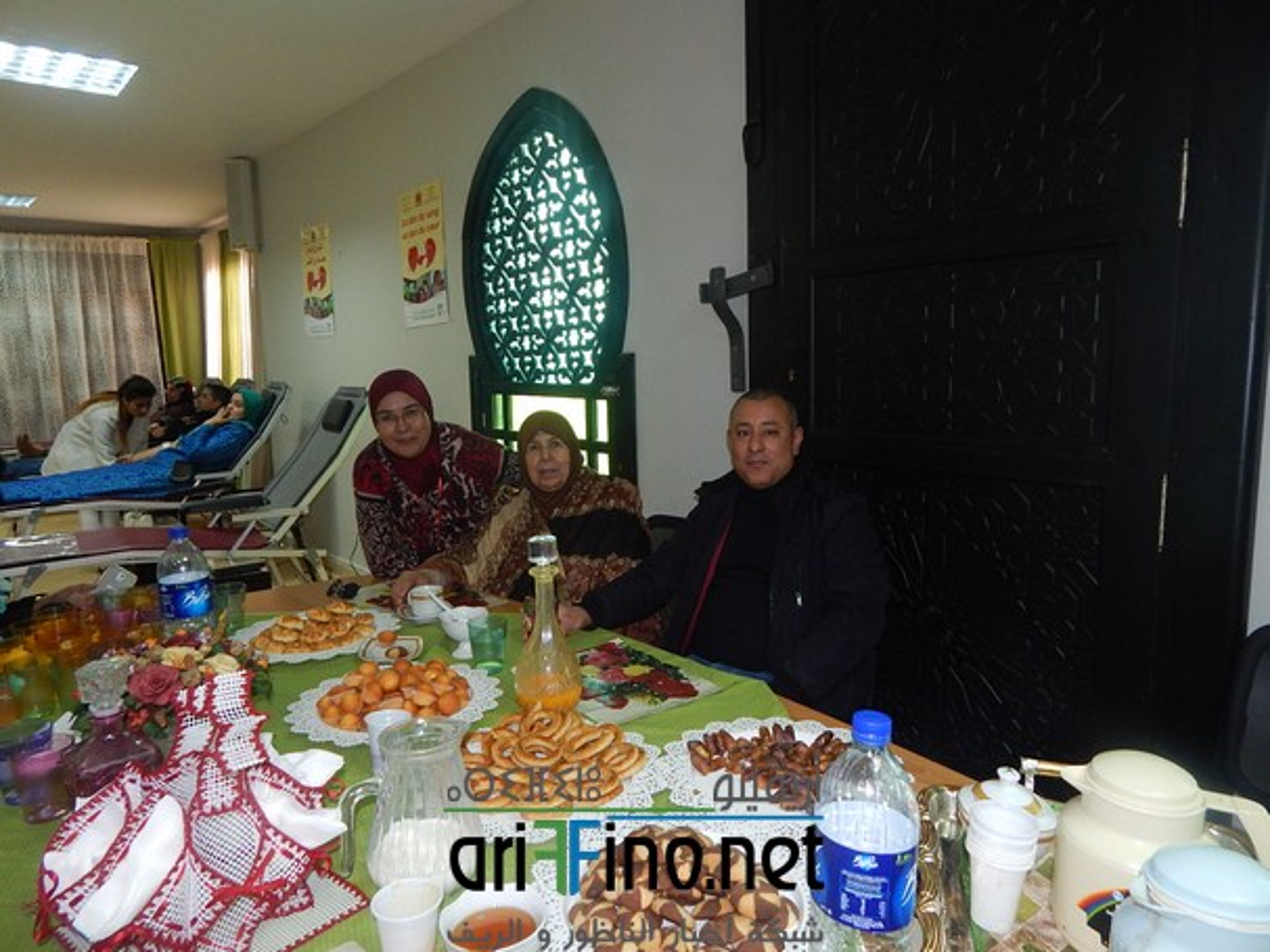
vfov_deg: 61.1
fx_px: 807
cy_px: 476
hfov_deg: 76.4
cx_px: 635
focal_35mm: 22
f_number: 3
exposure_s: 1/30
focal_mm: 4
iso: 200
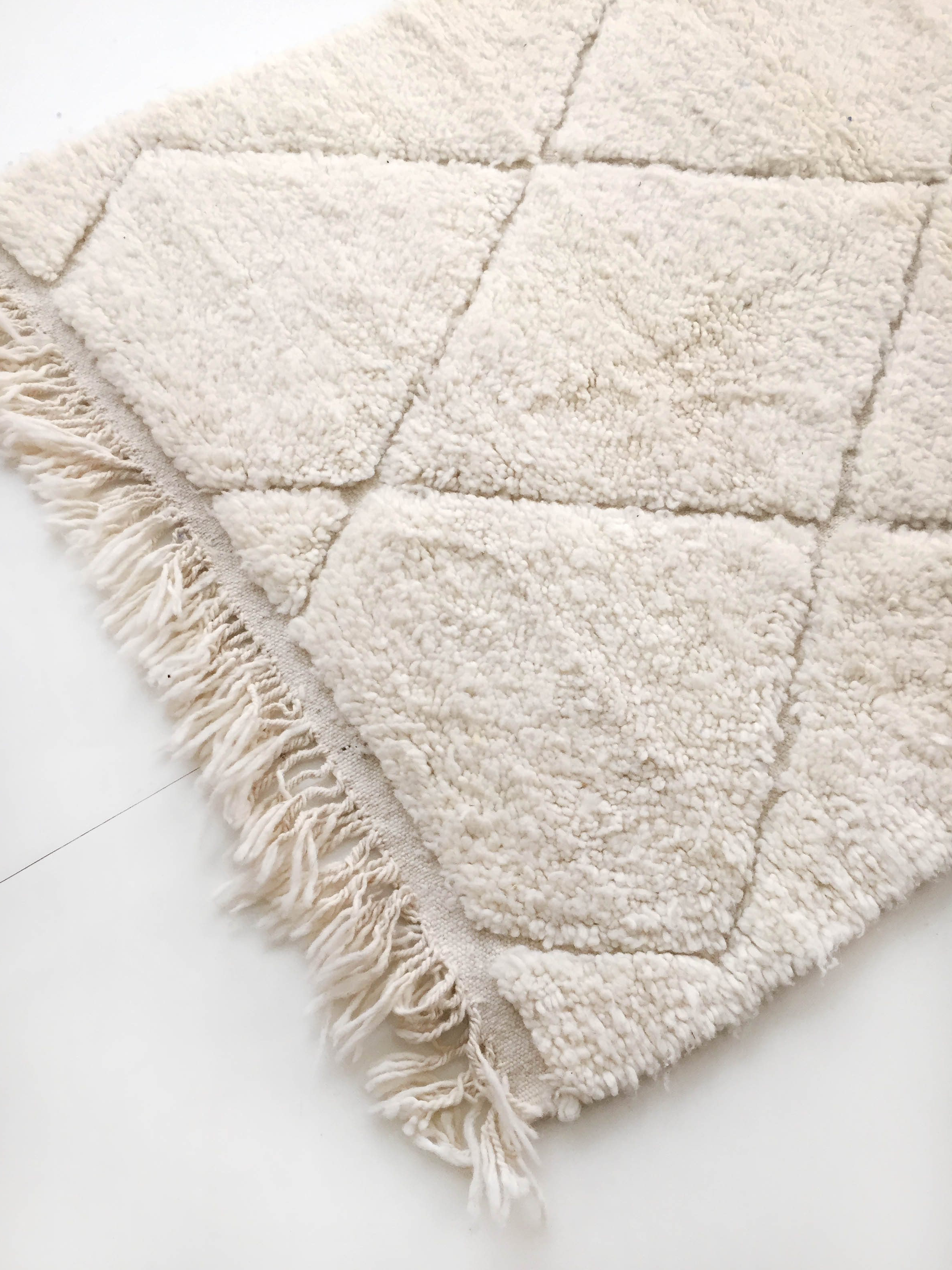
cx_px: 463
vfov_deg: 60.0
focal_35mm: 30
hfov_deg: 46.8
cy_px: 649
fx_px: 1100
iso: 40
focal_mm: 4.15
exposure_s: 1/33
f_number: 2.2
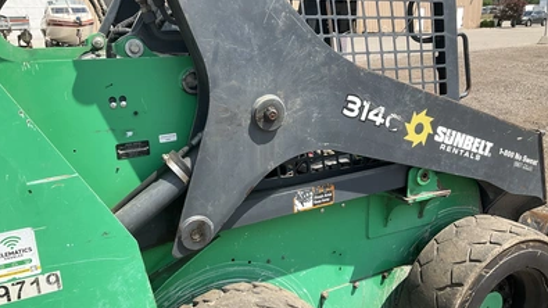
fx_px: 465
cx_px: 273
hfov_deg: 61.0
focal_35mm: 32
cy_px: 150
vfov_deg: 36.7
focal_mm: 3
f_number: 1.8
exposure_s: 1/1015
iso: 25
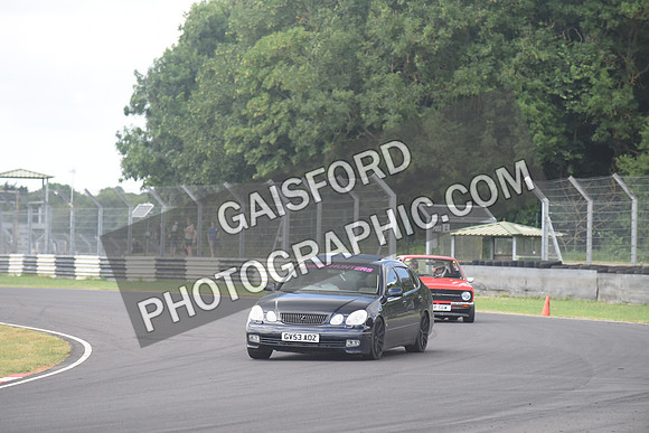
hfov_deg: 10.3
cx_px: 324
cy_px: 216
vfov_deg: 6.9
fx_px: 3606
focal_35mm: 200
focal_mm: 200
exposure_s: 1/640
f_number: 5.6
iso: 1100
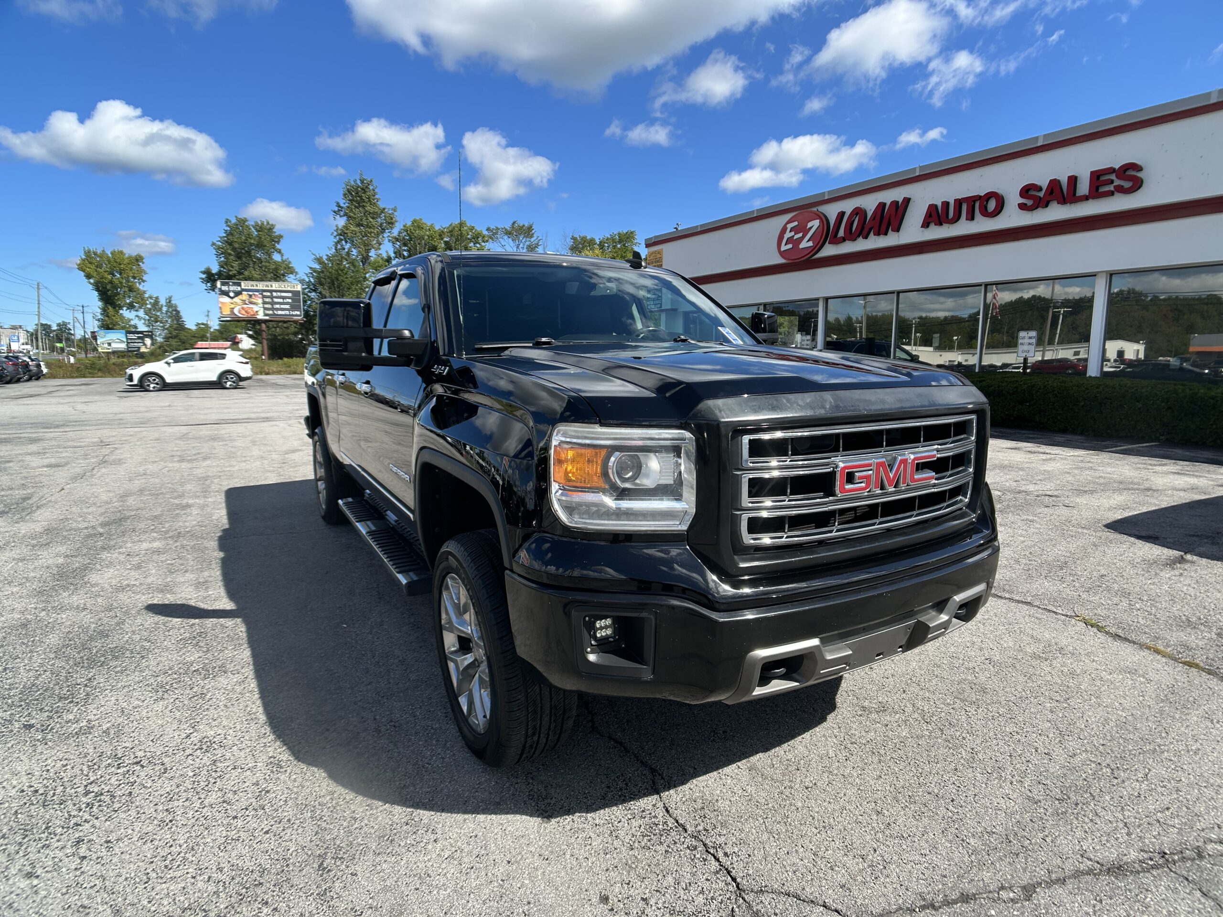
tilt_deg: -7.3
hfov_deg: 67.3
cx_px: 612
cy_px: 458
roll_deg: -0.9
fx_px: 919
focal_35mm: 26
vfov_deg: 53.1
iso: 50
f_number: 1.5
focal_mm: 5.7
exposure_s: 1/2841
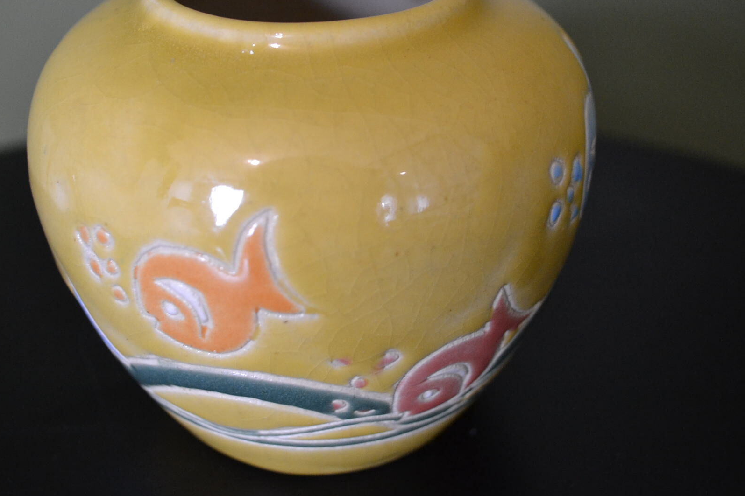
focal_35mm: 52
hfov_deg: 38.2
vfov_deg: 25.9
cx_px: 345
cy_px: 200
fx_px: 1076
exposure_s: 1/60
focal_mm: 24
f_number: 4
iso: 1400
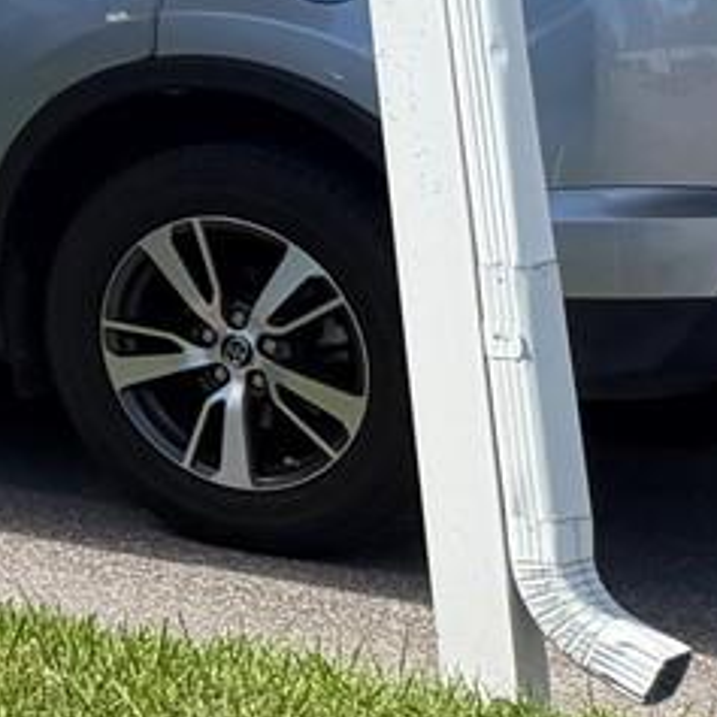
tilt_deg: +6.7
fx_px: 3351
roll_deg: +2.4
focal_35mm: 143
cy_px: -629
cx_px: -1612
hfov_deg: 9.1
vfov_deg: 11.3
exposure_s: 1/2299
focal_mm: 6.76
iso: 80
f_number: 1.78
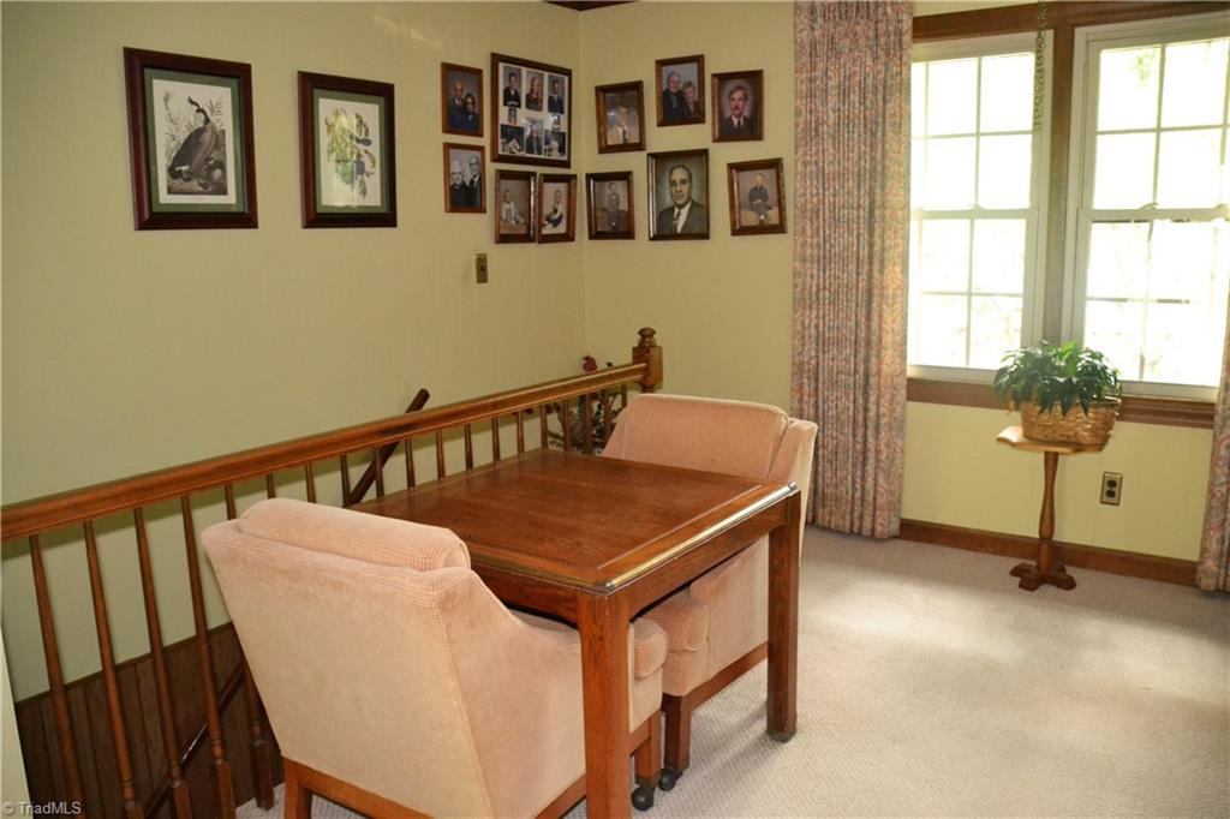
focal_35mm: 27
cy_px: 410
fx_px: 922
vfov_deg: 47.9
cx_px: 615
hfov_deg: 67.4
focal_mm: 18
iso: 2800
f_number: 3.5
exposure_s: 1/60
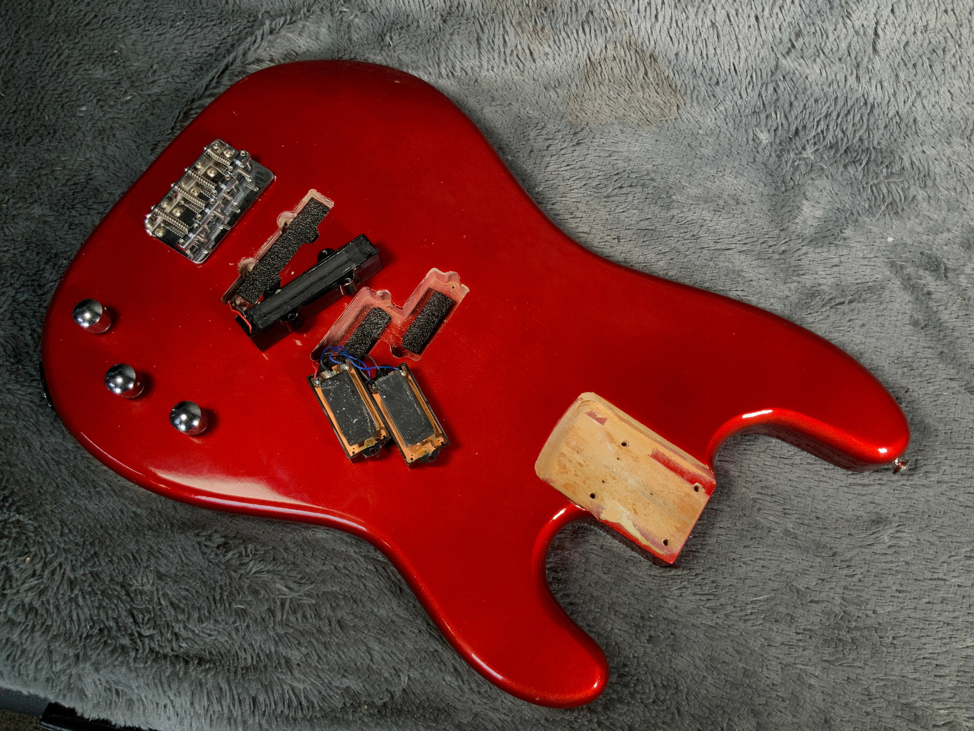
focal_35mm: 29
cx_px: 487
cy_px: 366
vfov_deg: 48.2
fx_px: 816
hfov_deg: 61.7
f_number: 1.8
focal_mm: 3
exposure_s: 1/104
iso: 50
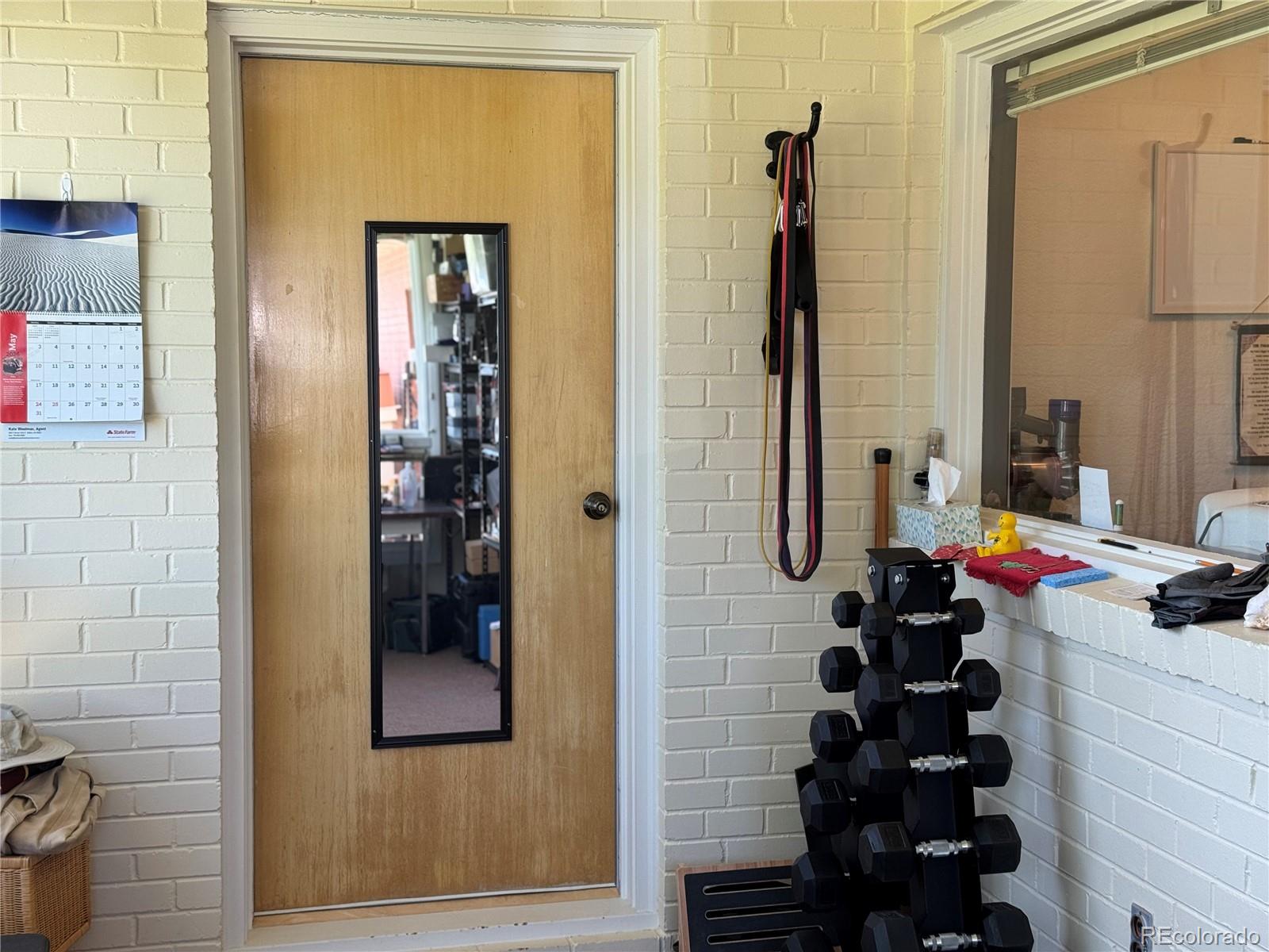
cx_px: 634
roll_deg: -0.1
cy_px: 476
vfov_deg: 30.3
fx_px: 1760
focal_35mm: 48
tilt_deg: -4.5
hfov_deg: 39.7
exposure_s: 1/151
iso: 50
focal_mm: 6.76
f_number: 1.78
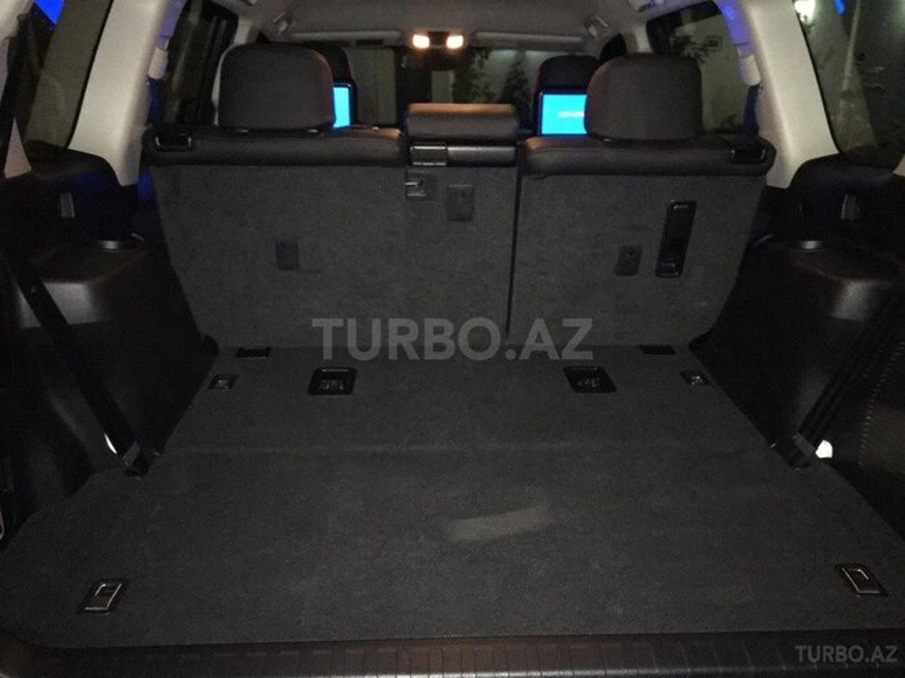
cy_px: 339
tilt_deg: -17.1
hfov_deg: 61.7
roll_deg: -0.2
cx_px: 452
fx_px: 758
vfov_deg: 48.2
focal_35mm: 29
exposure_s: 1/17
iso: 640
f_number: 2.2
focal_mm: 4.15
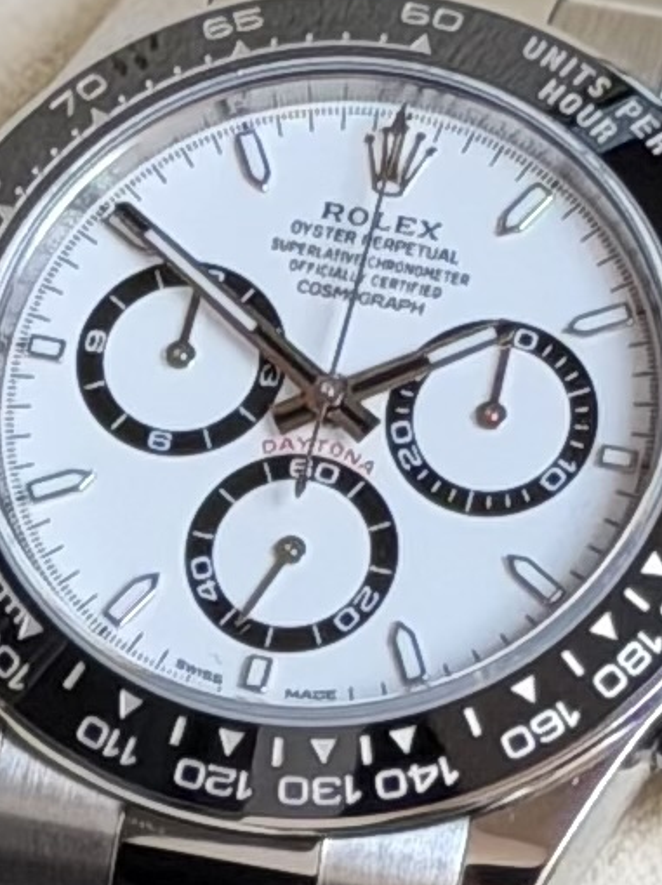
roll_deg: +0.4
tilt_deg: -43.8
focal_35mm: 261
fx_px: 6664
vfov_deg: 7.6
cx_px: 314
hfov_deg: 5.7
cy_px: 488
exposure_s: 1/390
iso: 64
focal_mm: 6.76
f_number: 1.78
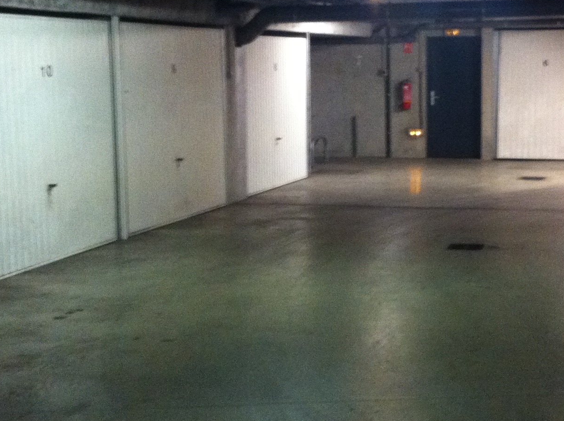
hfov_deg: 25.9
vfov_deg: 19.6
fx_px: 1220
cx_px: 376
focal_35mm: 75
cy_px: 176
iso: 400
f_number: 2.8
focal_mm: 3.85
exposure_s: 1/15
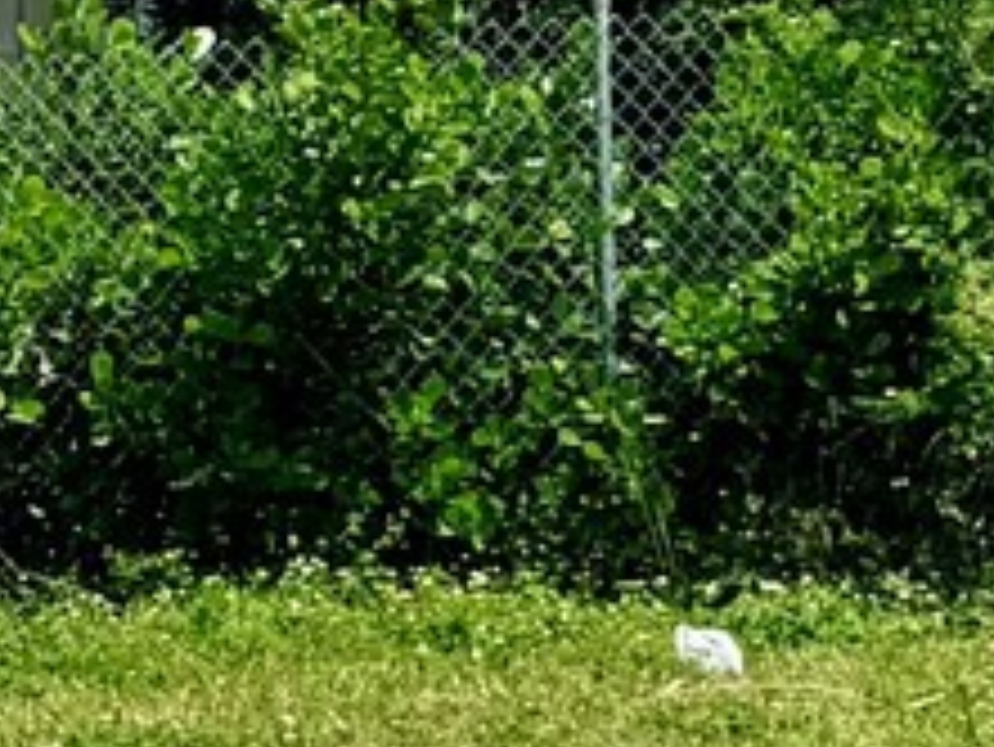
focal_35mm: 174
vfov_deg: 8.5
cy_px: 346
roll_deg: +1.8
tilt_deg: -1.1
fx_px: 4999
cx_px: -1462
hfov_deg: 9.9
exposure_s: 1/7353
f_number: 1.78
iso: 80
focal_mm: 6.76
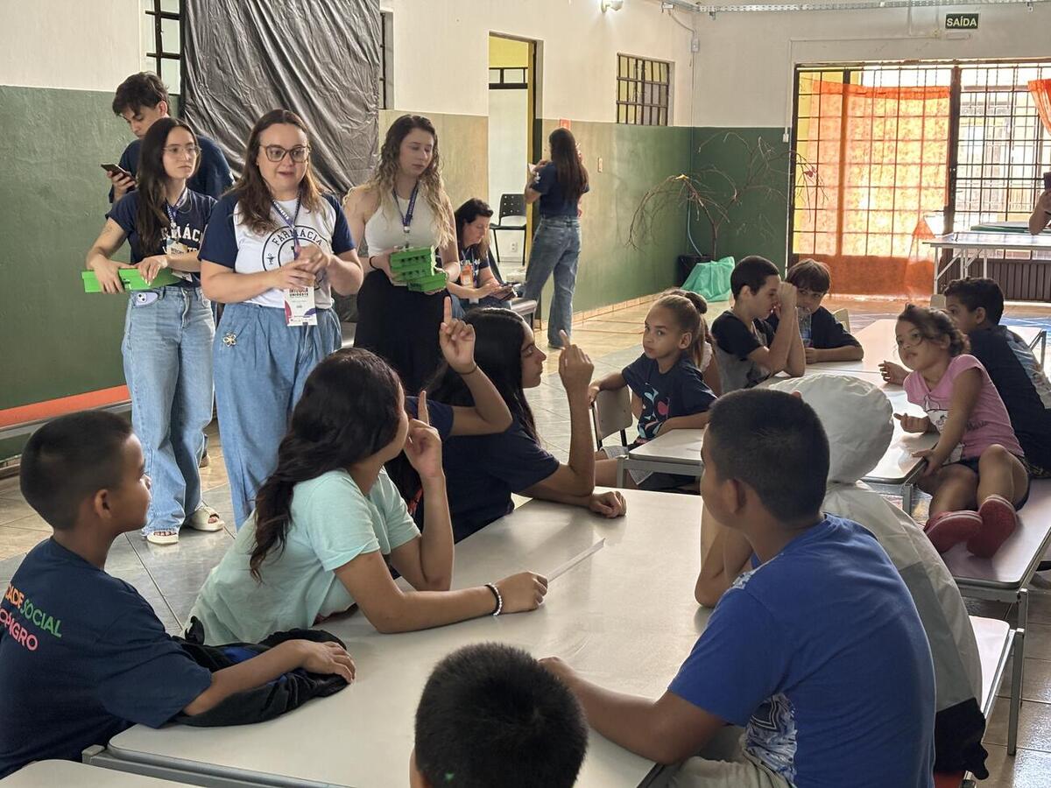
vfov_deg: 28.0
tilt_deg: -8.4
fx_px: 1579
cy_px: 394
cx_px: 526
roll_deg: -0.5
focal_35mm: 52
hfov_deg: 36.8
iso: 200
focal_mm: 5.96
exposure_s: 1/40
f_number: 1.6
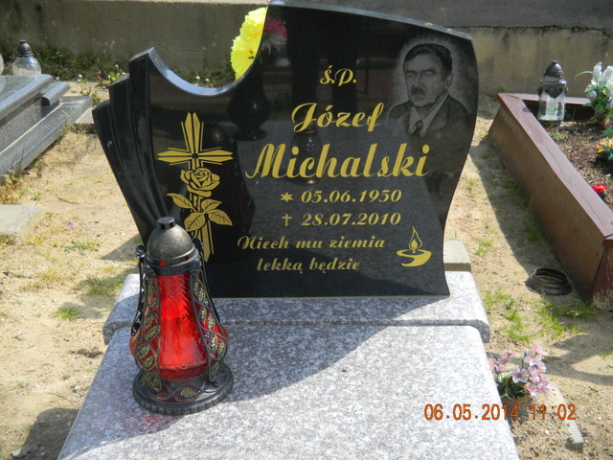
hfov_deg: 41.2
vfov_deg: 31.5
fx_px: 815
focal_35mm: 46
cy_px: 230
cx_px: 306
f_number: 4.1
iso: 80
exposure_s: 1/422
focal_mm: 8.3
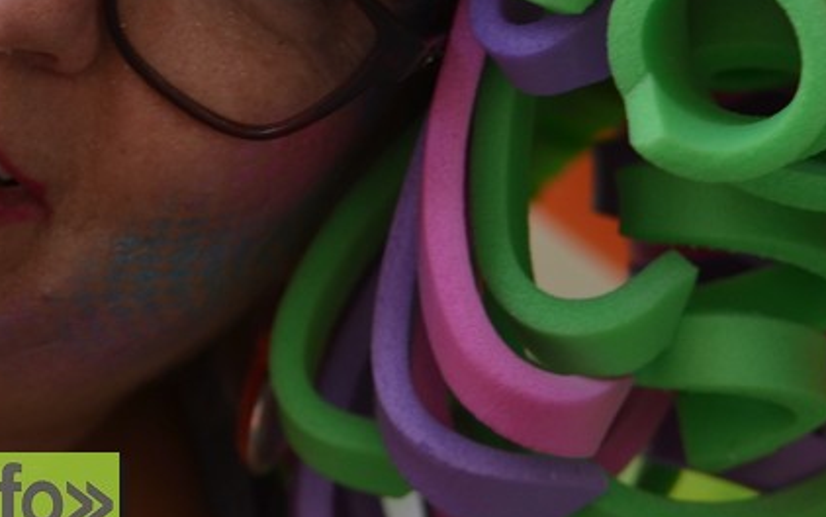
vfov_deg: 4.4
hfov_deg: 7.0
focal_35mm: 297
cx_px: 22
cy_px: -58
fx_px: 6688
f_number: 2.8
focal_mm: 80
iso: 100
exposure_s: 1/250
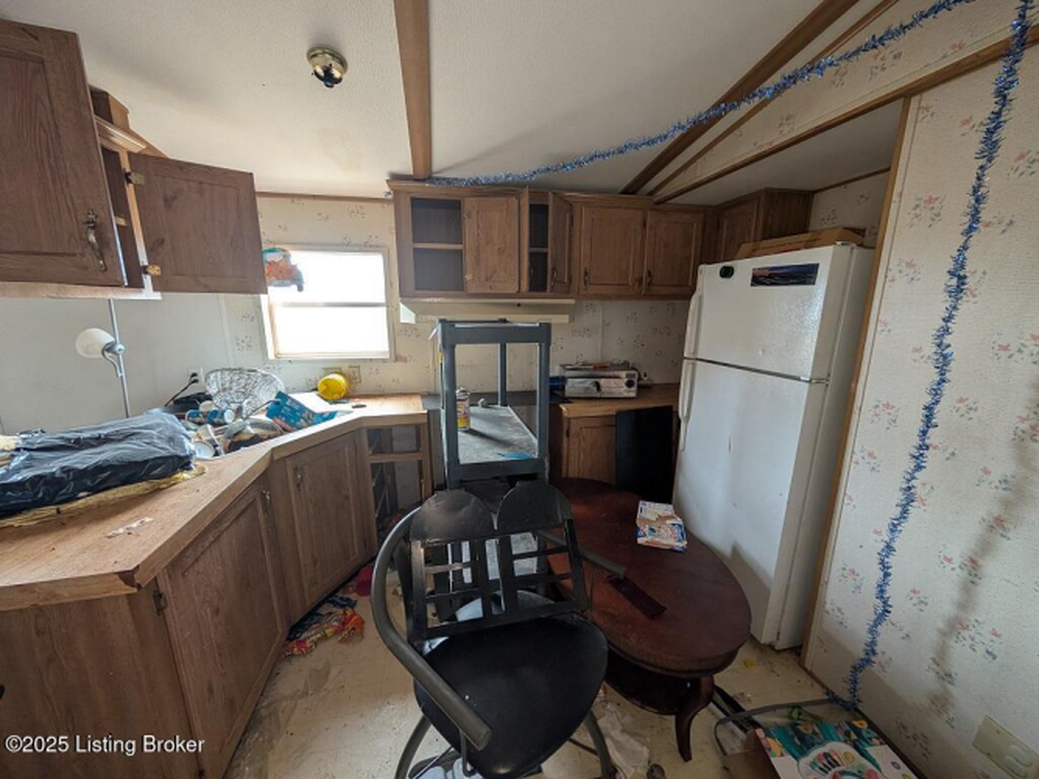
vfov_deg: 94.5
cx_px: 520
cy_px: 390
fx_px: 360
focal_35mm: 12
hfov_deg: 110.5
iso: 119
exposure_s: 1/40.4
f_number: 1.7
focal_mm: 2.02
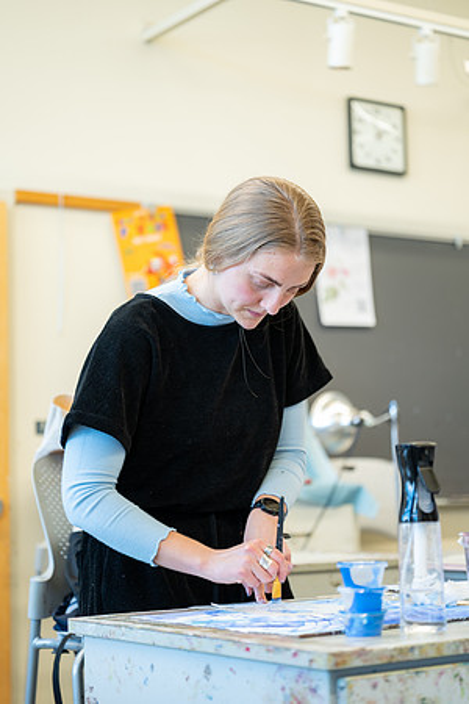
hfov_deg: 19.5
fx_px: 1368
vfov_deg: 28.8
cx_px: 234
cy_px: 352
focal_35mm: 70
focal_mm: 70
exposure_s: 1/100
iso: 320
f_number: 2.8
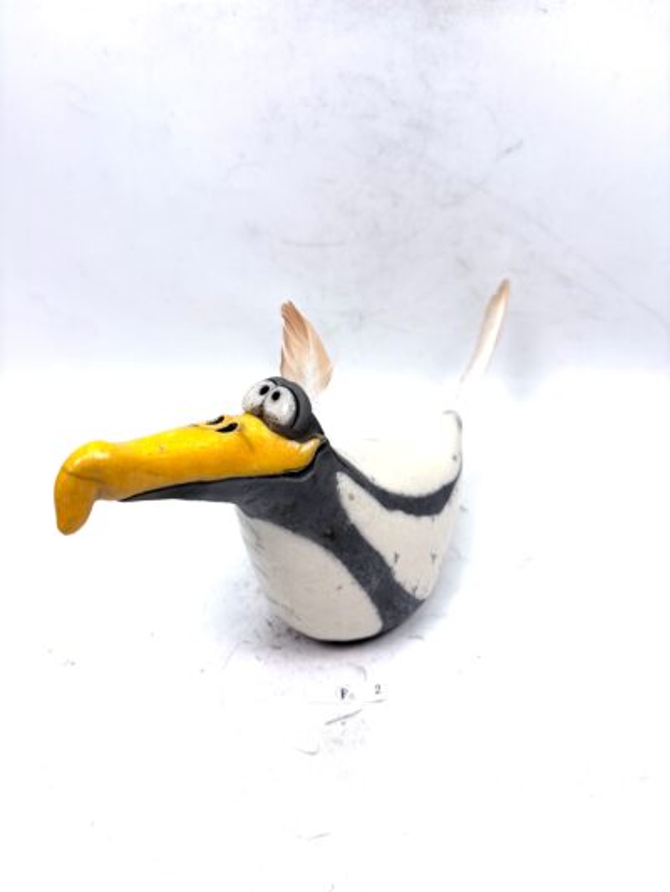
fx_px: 671
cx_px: 335
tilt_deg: -31.0
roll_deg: -0.6
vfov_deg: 67.3
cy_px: 446
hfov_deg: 53.1
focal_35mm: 26
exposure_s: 1/345
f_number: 1.6
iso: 50
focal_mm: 5.96
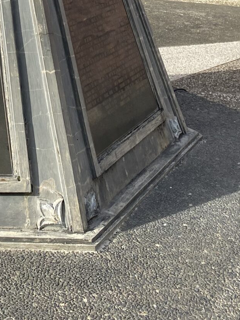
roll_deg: +1.2
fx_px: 740
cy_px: -136
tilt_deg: +1.4
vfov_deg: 21.2
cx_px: -70
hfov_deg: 17.3
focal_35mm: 80
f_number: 1.8
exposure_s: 1/1701
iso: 32
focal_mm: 4.25
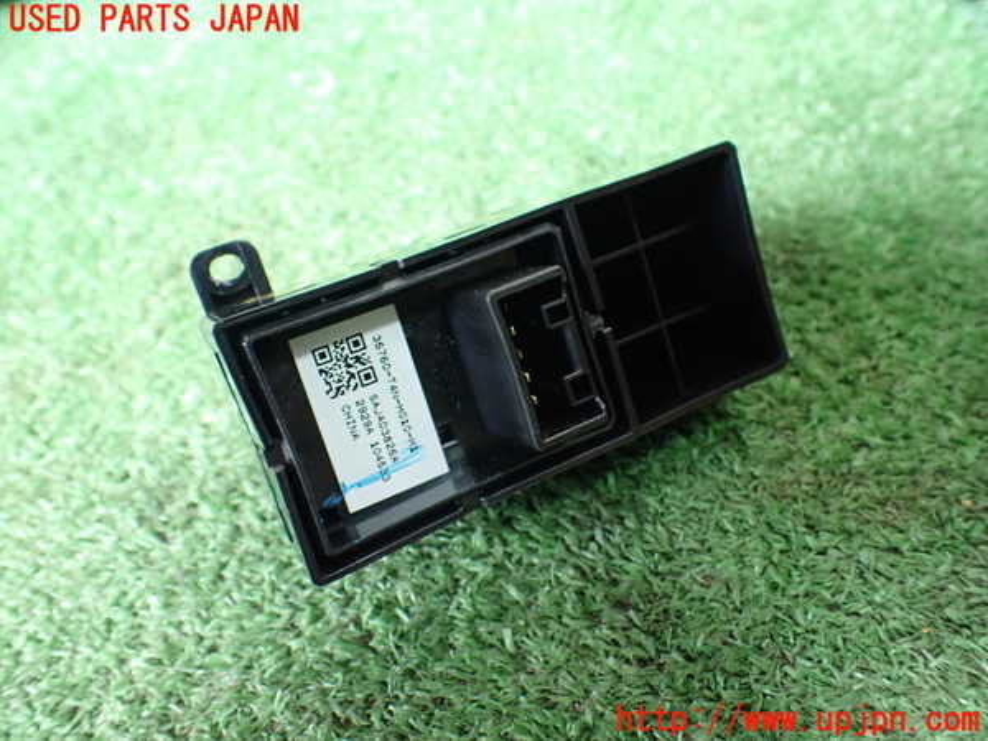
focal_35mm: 30
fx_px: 856
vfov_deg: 46.8
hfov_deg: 60.0
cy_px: 370
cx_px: 494
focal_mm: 5.4
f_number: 2.3
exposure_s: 1/40
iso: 800
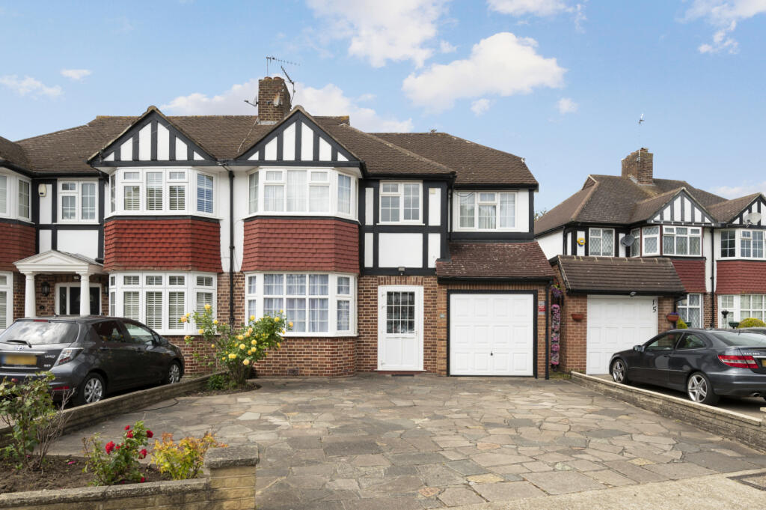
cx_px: 383
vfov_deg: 81.1
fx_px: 298
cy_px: 255
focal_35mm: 14
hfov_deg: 104.3
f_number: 8
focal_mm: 14
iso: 200
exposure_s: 1/320
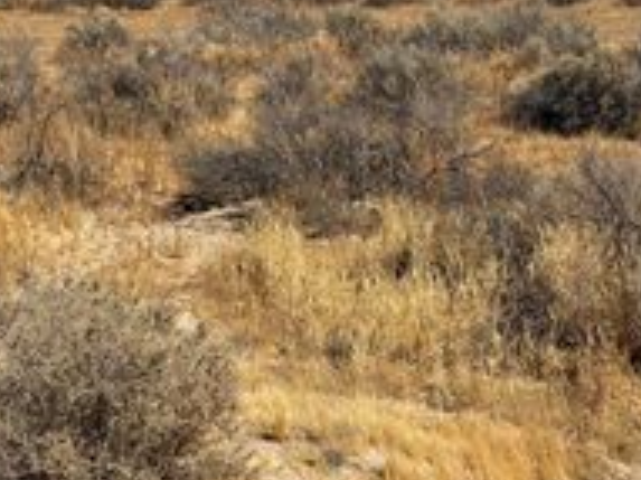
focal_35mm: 68
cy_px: 89
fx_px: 1258
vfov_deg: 21.3
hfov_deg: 28.5
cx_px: 255
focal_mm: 5.96
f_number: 1.6
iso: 50
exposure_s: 1/6993
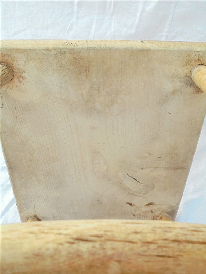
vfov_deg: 54.0
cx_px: 103
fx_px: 270
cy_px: 137
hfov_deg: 41.8
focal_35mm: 34
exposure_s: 1/125
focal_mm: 6.1
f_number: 4
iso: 100
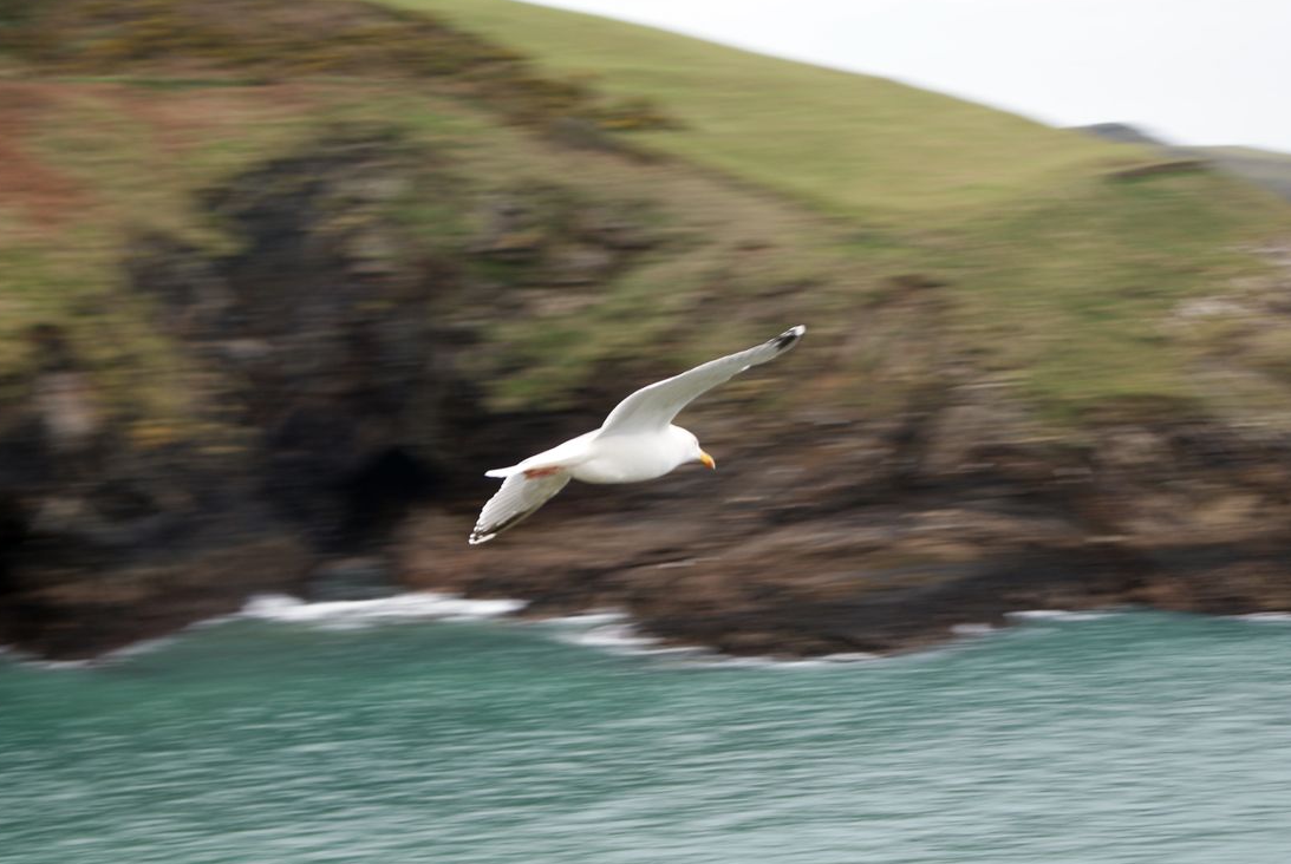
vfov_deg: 15.1
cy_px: 457
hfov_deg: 22.5
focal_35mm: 91
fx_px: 3252
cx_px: 615
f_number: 5.6
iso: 100
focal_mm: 55
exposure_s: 1/100
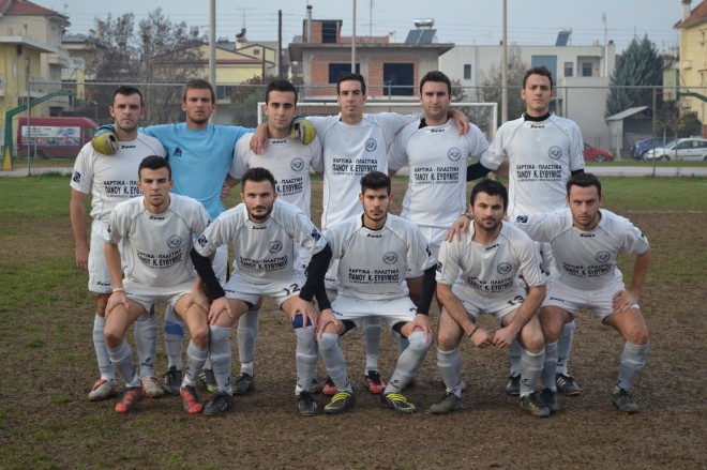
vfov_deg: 19.7
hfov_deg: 29.3
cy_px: 235
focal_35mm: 69
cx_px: 354
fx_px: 1354
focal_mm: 46
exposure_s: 1/640
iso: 400
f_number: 5.3
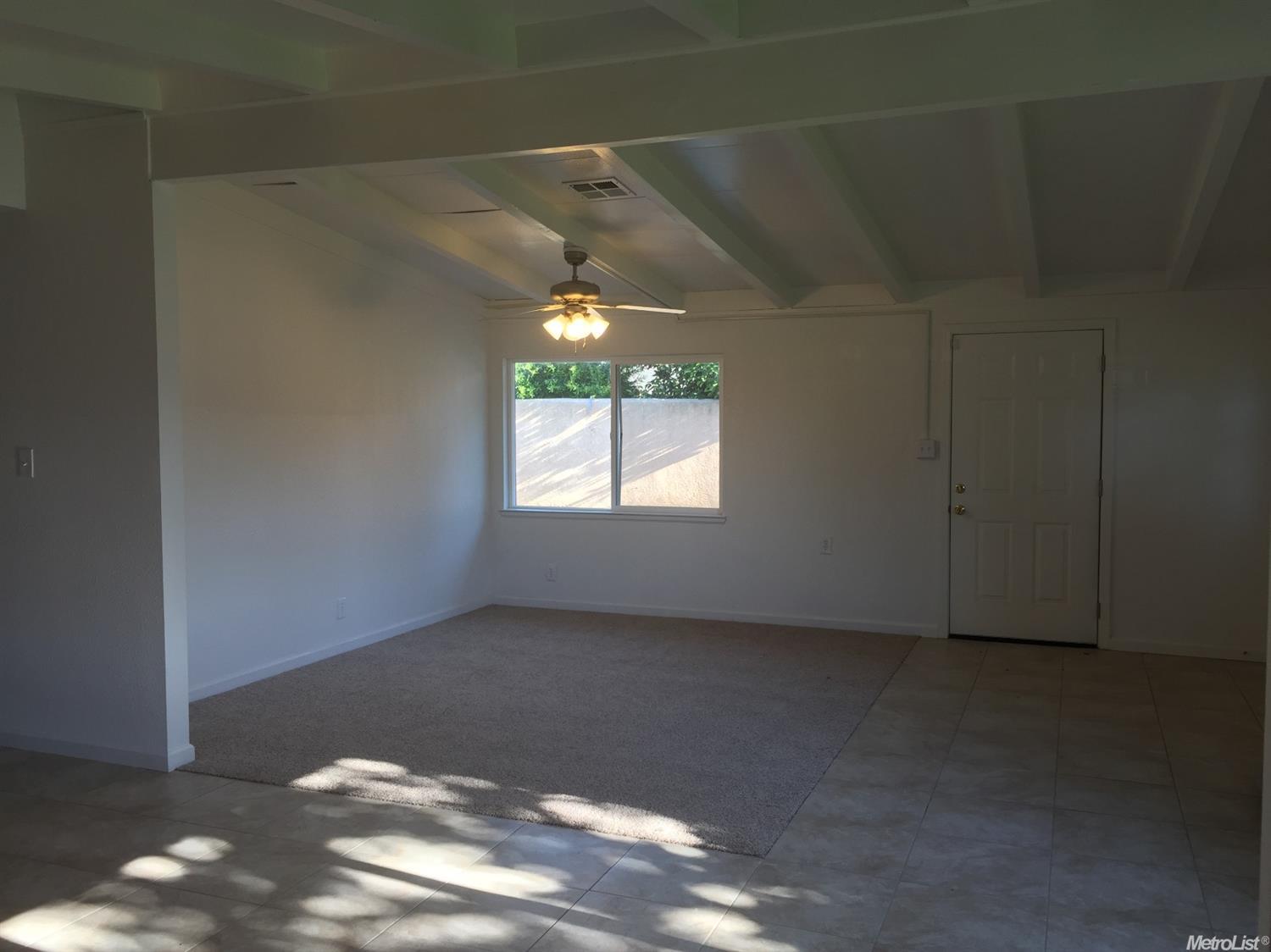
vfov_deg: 48.2
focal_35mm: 29
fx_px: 1064
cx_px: 636
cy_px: 476
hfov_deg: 61.7
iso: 32
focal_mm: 4.15
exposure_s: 1/40
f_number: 2.2
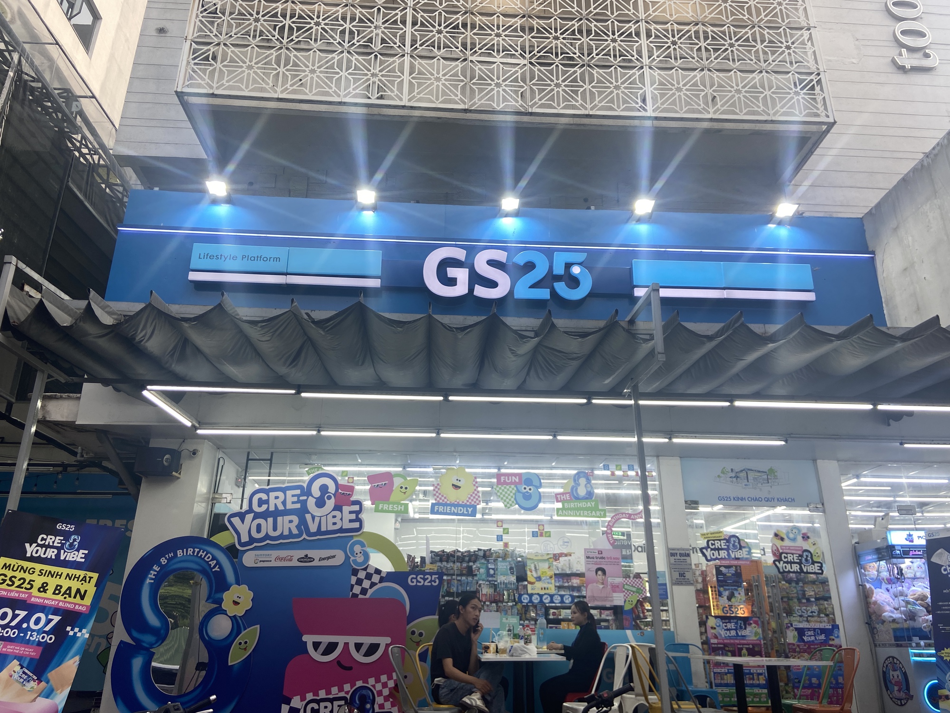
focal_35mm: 26
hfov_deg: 67.3
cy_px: 356
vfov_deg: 53.1
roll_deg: -1.0
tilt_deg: +21.6
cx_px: 475
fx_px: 714
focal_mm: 4.25
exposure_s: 1/110
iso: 32
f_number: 1.8
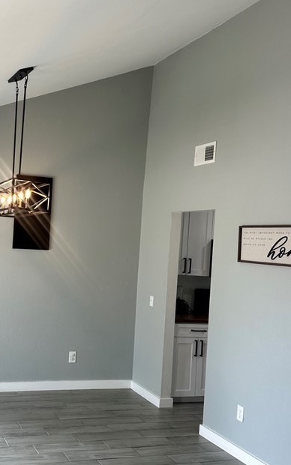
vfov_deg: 47.2
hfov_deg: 30.0
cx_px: 71
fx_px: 532
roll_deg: -5.0
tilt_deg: +1.3
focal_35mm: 42
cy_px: 226
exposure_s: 1/125
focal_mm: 6.86
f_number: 1.78
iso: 50
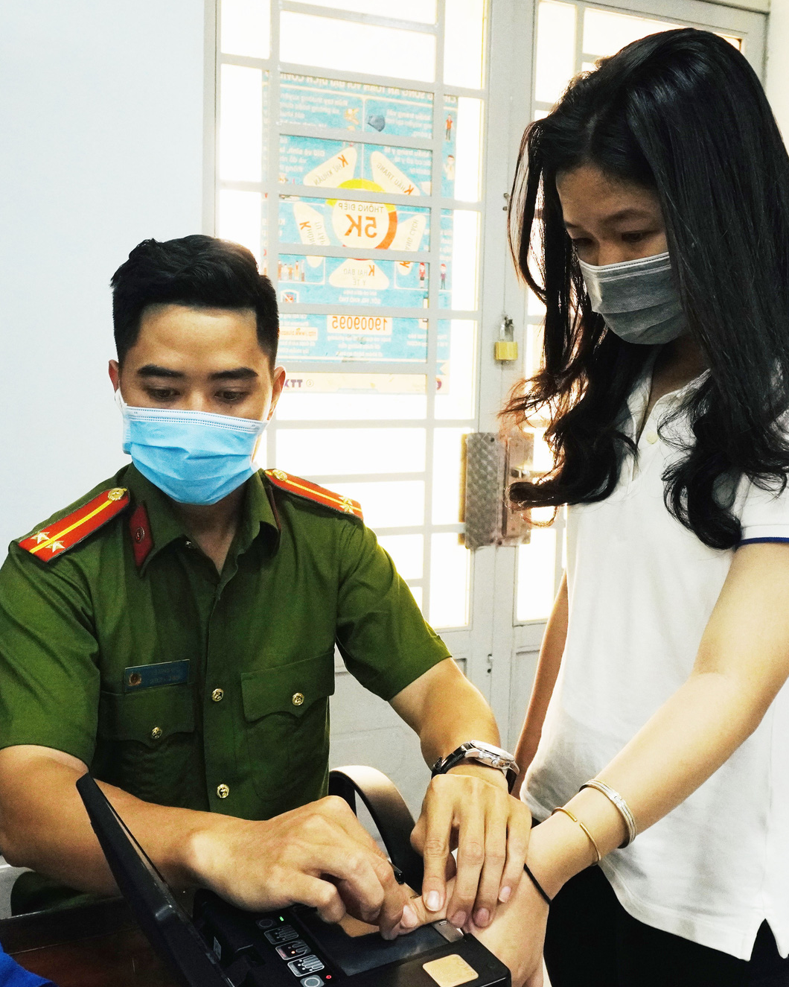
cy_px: 494
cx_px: 417
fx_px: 992
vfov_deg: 52.8
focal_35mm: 34
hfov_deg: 43.3
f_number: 5.6
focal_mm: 16
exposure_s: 1/320
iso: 3200
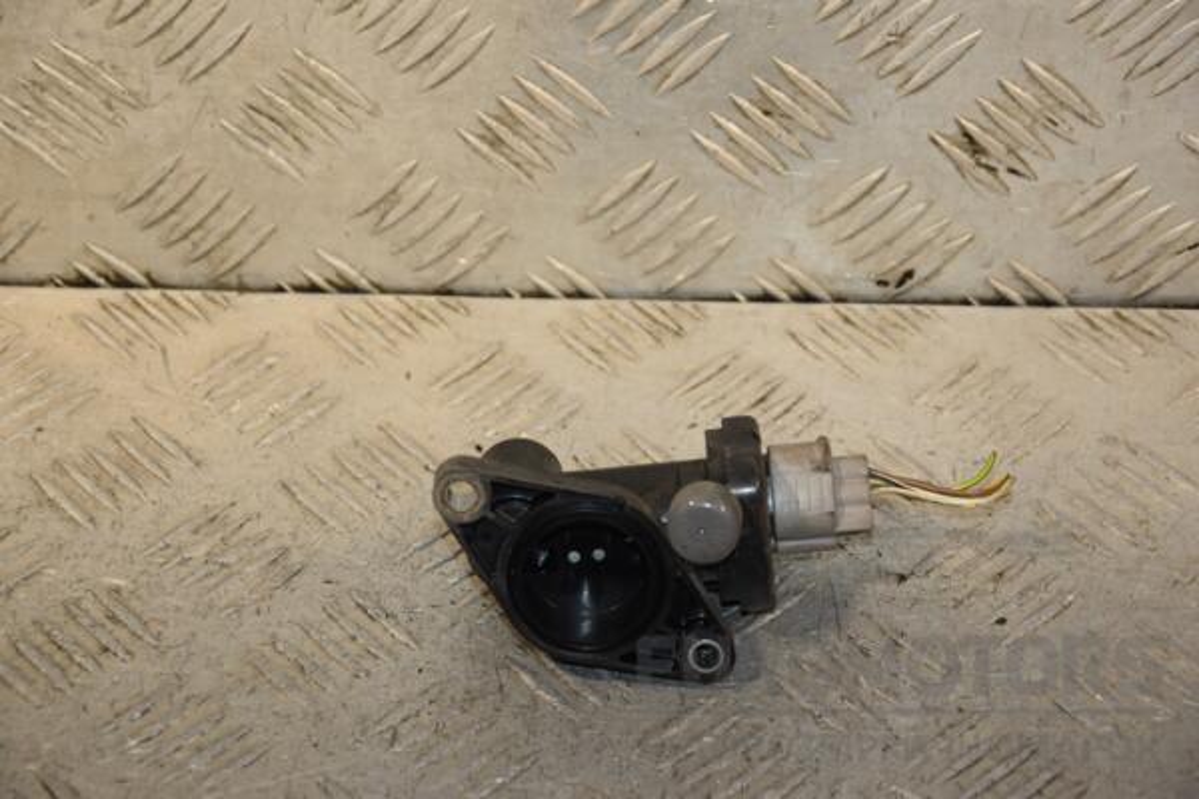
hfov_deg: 18.2
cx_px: 600
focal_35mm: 112
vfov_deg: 12.2
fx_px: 3747
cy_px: 400
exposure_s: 1/200
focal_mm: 75
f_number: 5.6
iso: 800
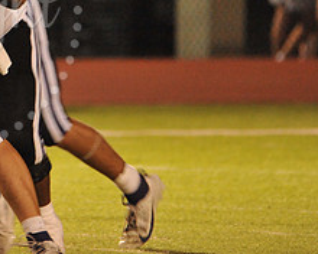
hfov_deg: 1.6
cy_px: 13
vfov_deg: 1.3
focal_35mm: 1238
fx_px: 11652
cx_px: -56
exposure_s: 1/160
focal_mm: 500
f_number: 6.3
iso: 6400
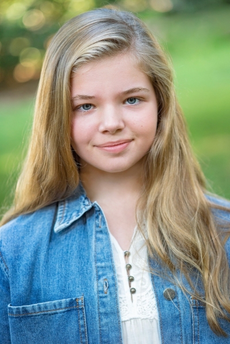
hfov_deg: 13.0
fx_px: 1006
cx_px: 115
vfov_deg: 19.5
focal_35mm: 105
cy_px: 172
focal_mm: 105
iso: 800
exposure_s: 1/400
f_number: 3.2
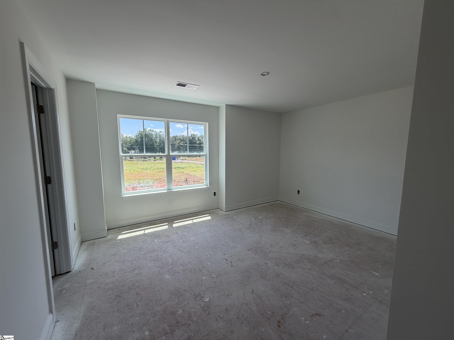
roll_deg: -1.2
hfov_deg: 102.1
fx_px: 184
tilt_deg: -5.9
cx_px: 227
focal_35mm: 14
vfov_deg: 85.7
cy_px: 170
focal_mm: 2.22
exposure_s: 1/240
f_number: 2.2
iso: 40
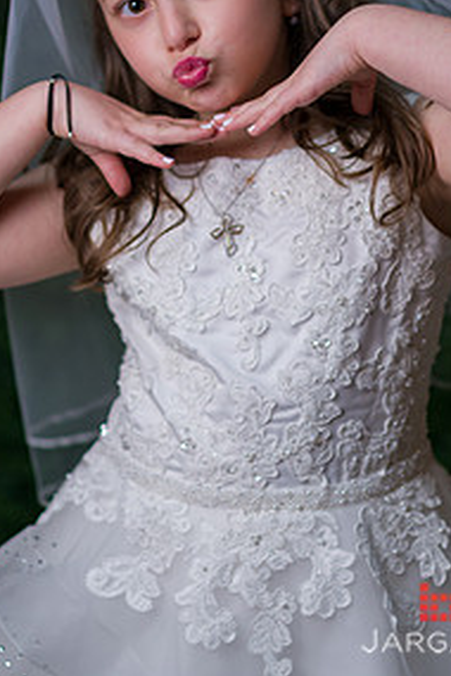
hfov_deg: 10.2
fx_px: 2518
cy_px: 171
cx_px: 230
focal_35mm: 134
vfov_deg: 15.2
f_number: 2
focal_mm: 85
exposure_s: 1/125
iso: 250
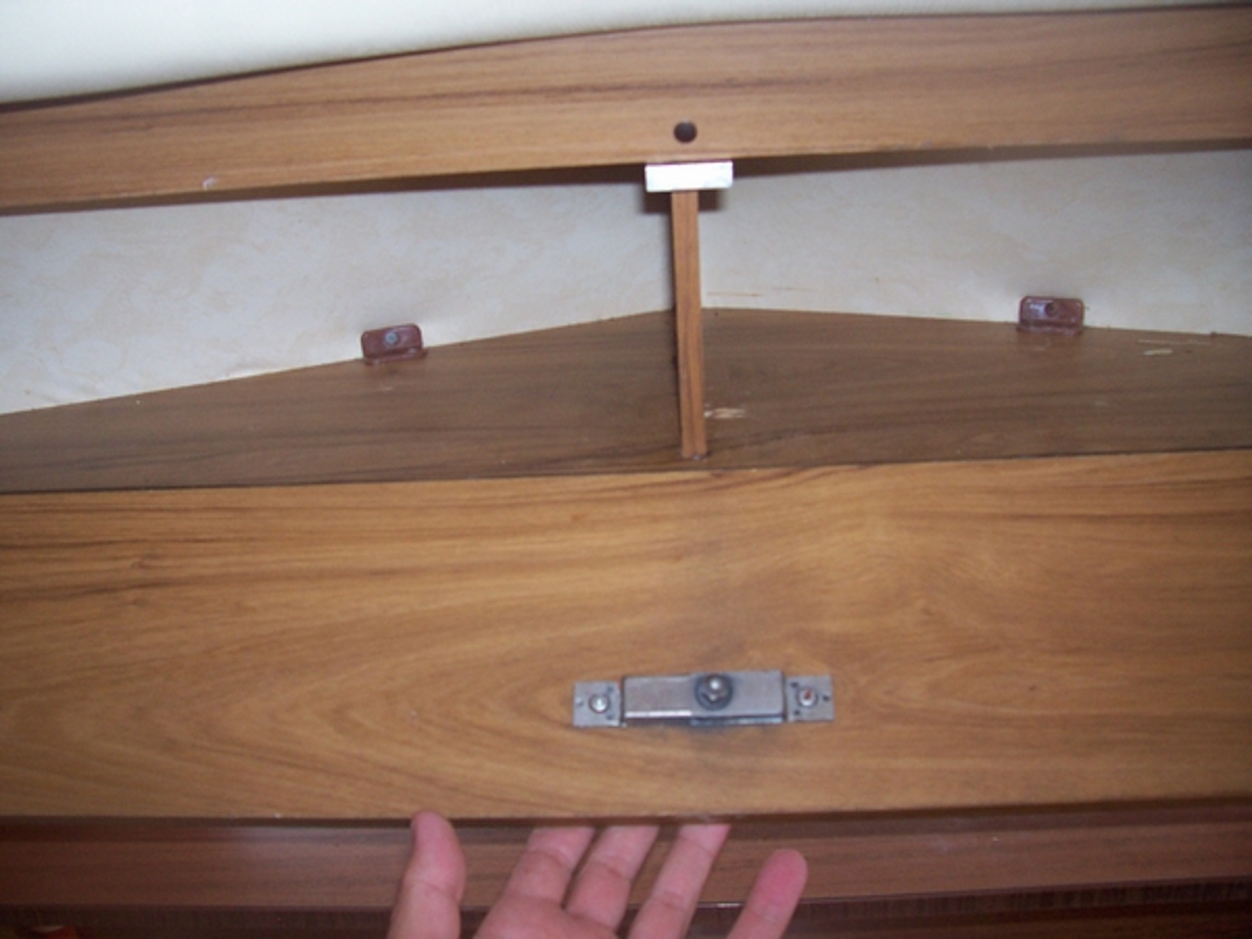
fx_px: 1230
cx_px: 626
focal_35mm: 34
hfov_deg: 54.0
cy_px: 470
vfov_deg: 41.8
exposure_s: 1/112
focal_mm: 5.6
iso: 140
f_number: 2.7
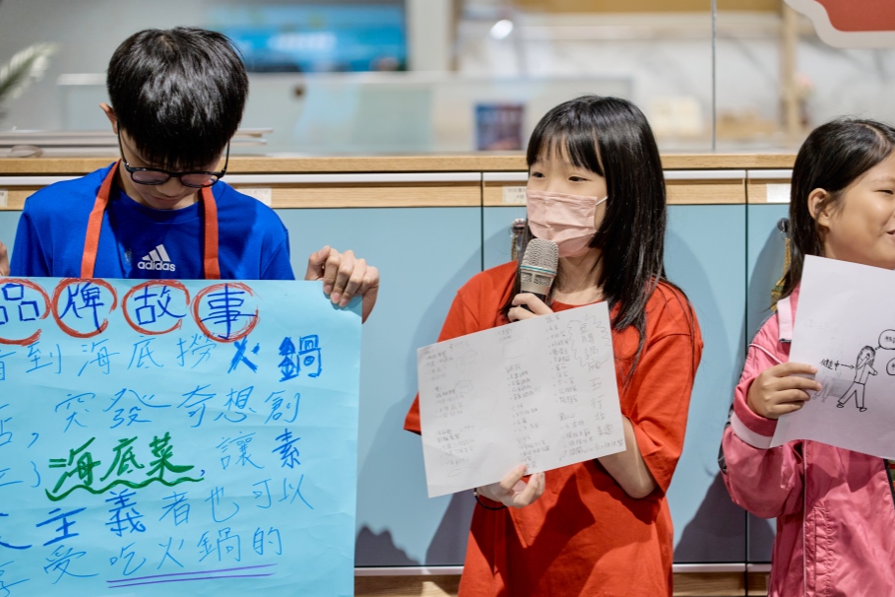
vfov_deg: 12.5
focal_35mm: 110
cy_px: 319
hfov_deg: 18.6
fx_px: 2735
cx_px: 476
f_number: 2.8
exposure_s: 1/200
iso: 1000
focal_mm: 100
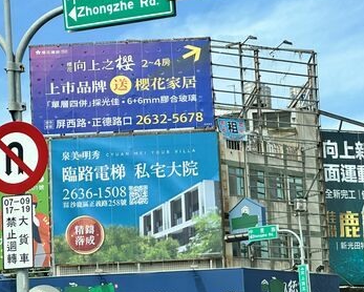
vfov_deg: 11.9
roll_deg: +3.3
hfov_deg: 14.8
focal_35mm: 130
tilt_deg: +10.4
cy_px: 145
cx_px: 174
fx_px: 1401
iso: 32
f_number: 2.8
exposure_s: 1/459
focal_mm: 9
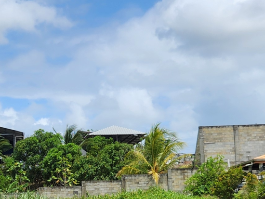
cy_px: 144
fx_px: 819
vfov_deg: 13.8
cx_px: 50
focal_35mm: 107
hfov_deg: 18.2
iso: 20
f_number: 1.8
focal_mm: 5.4
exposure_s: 1/2985
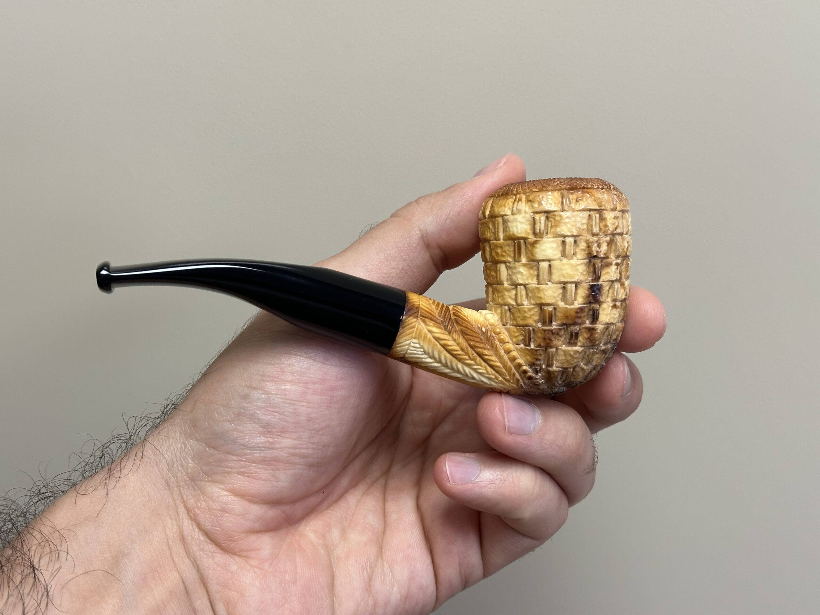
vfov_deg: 30.3
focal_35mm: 48
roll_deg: +1.7
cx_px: 410
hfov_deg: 39.7
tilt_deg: -30.3
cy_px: 308
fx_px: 1137
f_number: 1.78
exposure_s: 1/121
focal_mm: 6.86
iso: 80
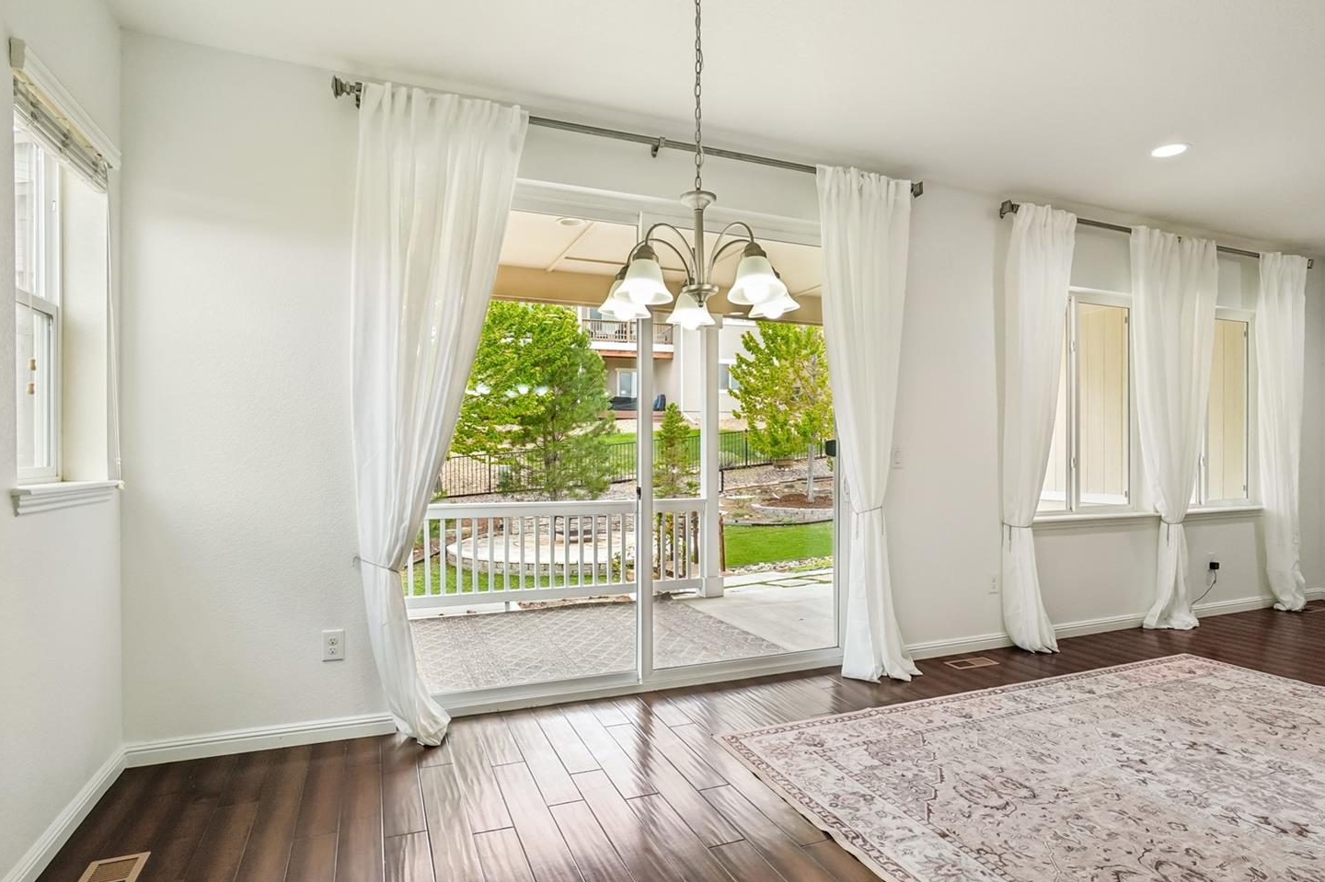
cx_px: 718
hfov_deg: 83.8
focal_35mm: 20
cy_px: 463
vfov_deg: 61.9
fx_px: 736
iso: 400
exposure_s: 1/60
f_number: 8
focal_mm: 12
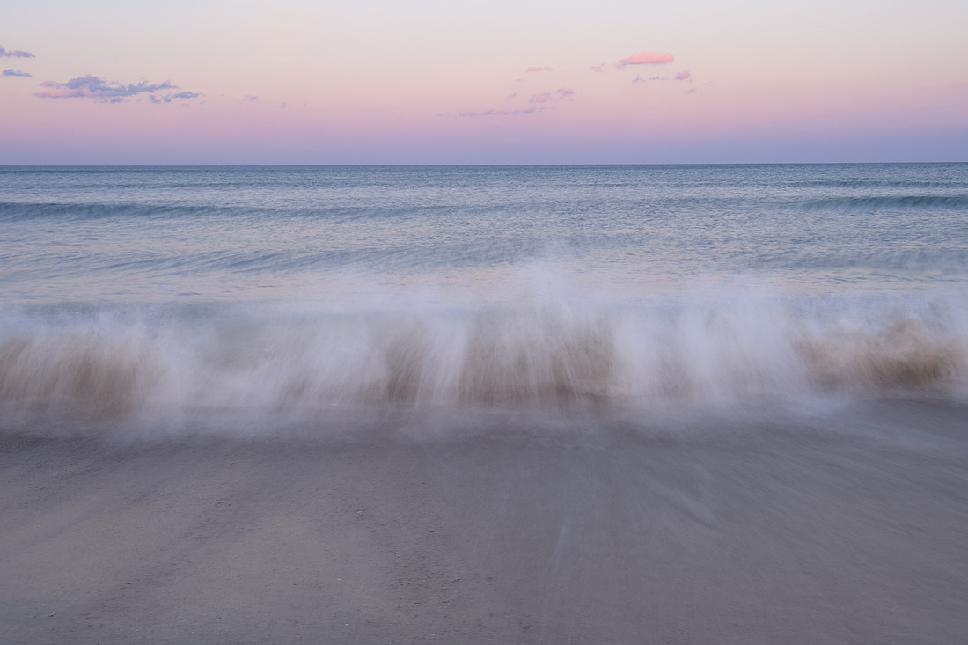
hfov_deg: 53.0
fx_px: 972
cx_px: 484
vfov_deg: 36.4
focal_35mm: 36
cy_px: 415
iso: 50
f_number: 14
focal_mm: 28
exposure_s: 1/1.67
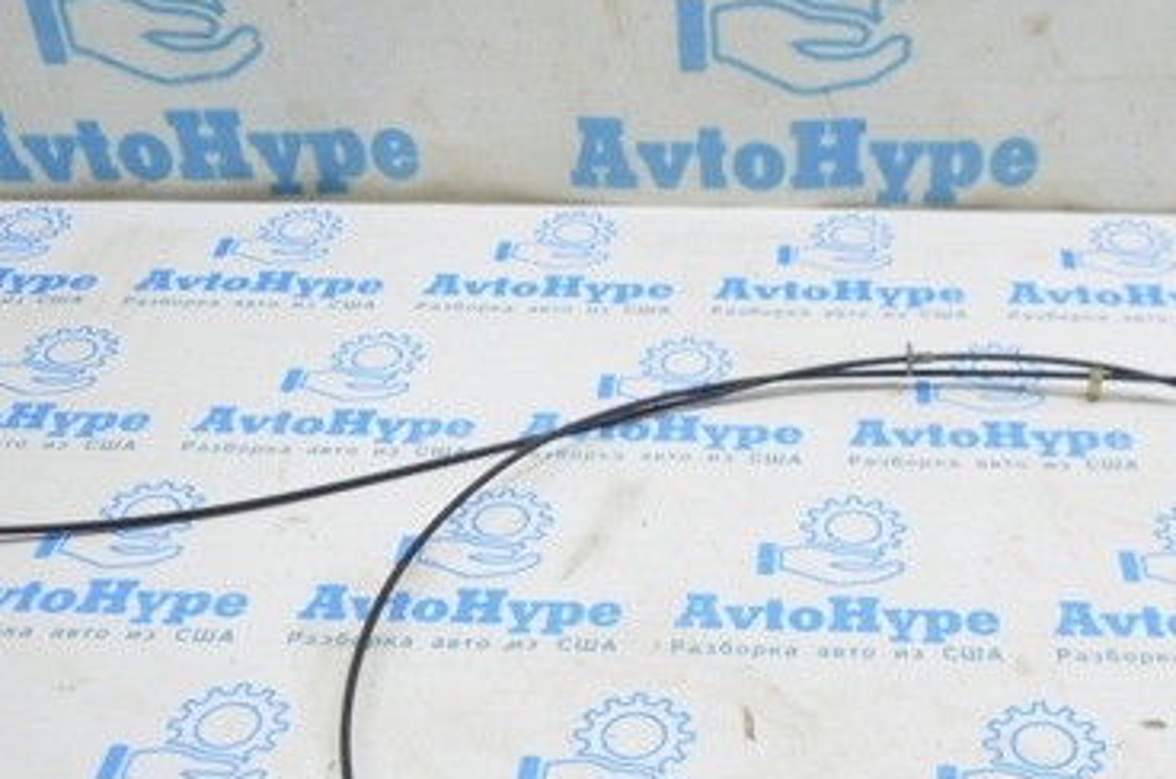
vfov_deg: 28.0
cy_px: 618
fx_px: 1533
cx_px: 767
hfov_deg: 41.5
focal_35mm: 47
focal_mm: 18
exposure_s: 1/40
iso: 400
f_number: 3.5
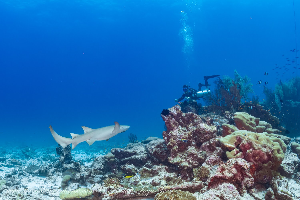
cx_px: 121
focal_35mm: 23
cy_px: 127
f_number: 8
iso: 400
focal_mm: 15
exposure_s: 1/90
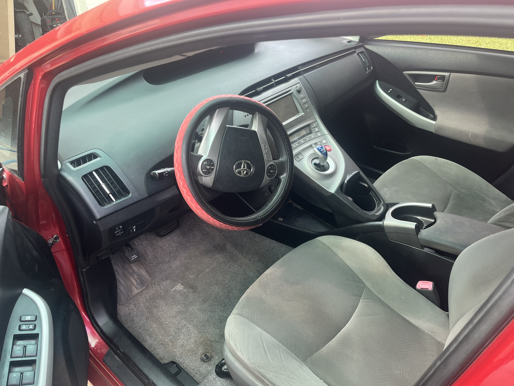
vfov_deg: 53.1
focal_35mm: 26
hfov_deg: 67.3
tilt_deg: -34.7
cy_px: 193
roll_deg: +0.7
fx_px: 386
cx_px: 257
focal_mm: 5.1
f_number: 1.6
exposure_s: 1/121
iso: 50
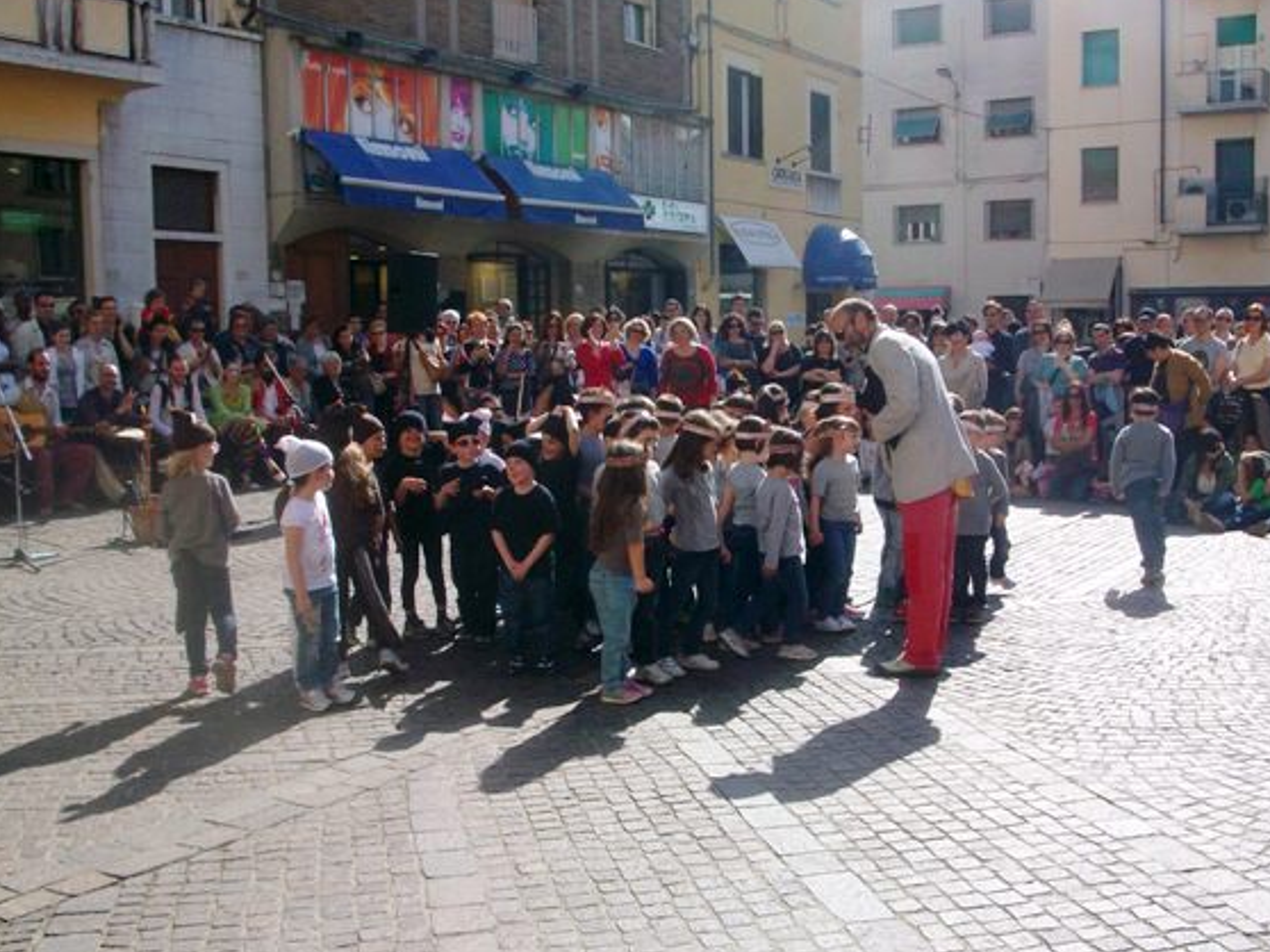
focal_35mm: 39
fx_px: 1430
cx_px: 715
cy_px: 515
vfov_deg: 36.8
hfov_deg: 47.8
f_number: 5.5
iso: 80
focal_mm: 5.7
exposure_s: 1/327
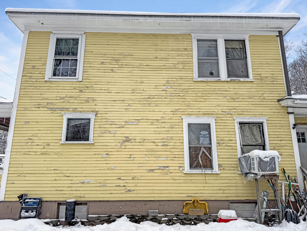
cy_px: 116
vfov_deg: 56.8
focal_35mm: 24
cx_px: 154
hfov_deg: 71.6
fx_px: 213
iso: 80
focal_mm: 6.76
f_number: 1.78
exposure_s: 1/419
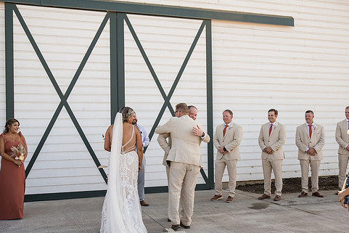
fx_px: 398
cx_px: 166
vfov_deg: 32.6
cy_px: 130
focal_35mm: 41
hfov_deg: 47.4
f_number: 4
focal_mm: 34
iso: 100
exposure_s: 1/400
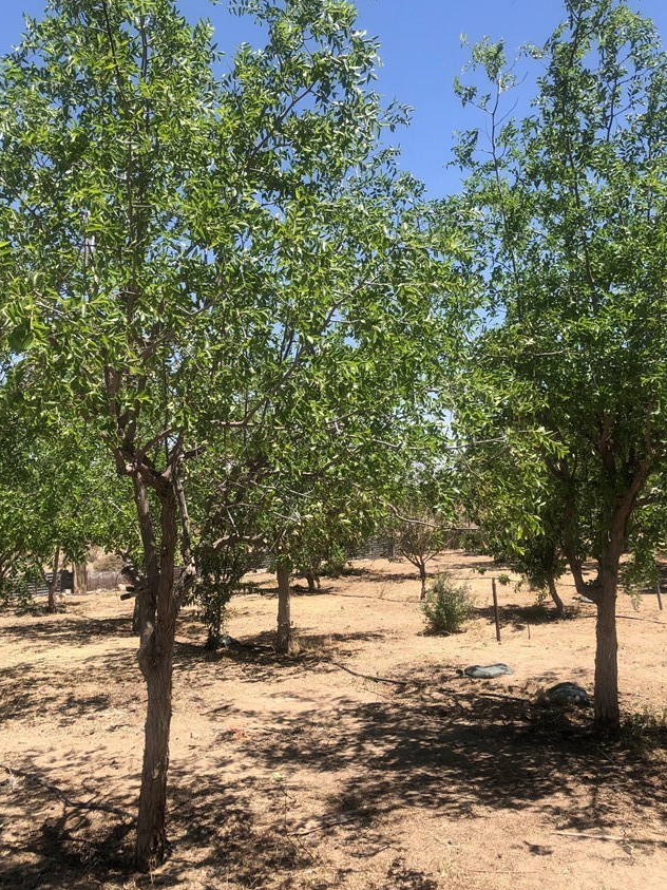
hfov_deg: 41.8
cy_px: 421
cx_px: 341
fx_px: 874
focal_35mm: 34
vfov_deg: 53.9
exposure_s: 1/1372
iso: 20
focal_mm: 4
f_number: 1.8
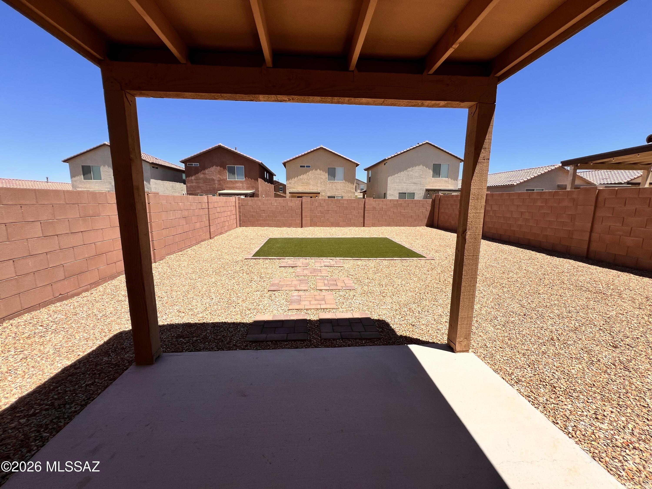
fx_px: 245
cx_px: 326
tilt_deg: -9.8
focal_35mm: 13
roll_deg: -0.6
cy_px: 244
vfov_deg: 89.9
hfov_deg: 106.2
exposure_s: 1/1908
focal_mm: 1.57
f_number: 1.8
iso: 32
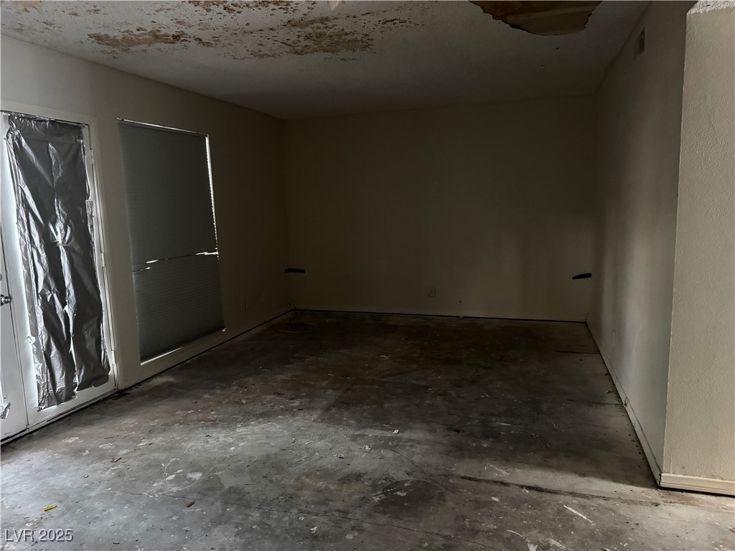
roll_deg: +1.3
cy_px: 276
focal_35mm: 24
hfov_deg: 71.6
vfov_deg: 56.8
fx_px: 510
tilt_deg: -8.1
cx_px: 368
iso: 1250
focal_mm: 6.76
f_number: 1.78
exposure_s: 1/30
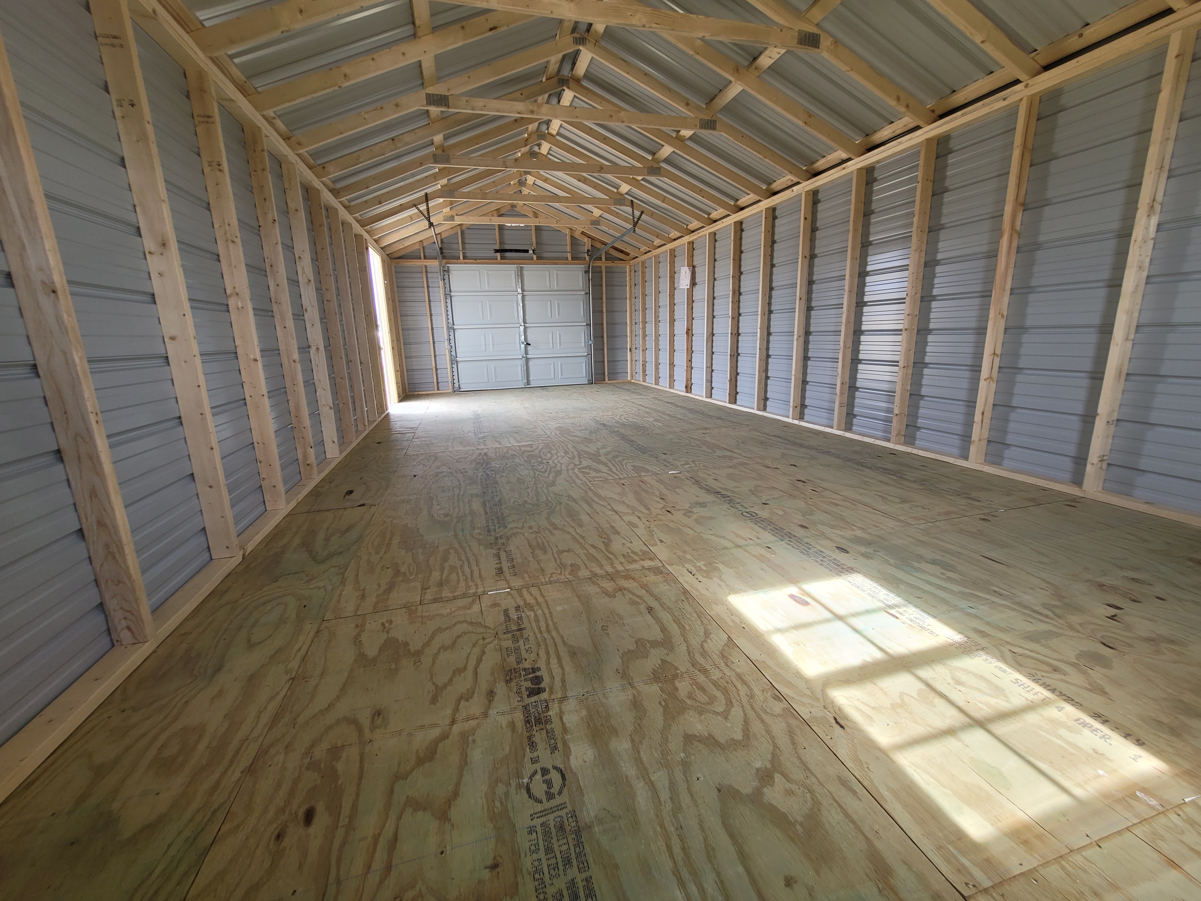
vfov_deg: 89.9
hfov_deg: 106.2
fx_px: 451
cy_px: 450
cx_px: 600
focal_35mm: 13
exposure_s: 1/60
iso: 64
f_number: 2.2
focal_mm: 2.2
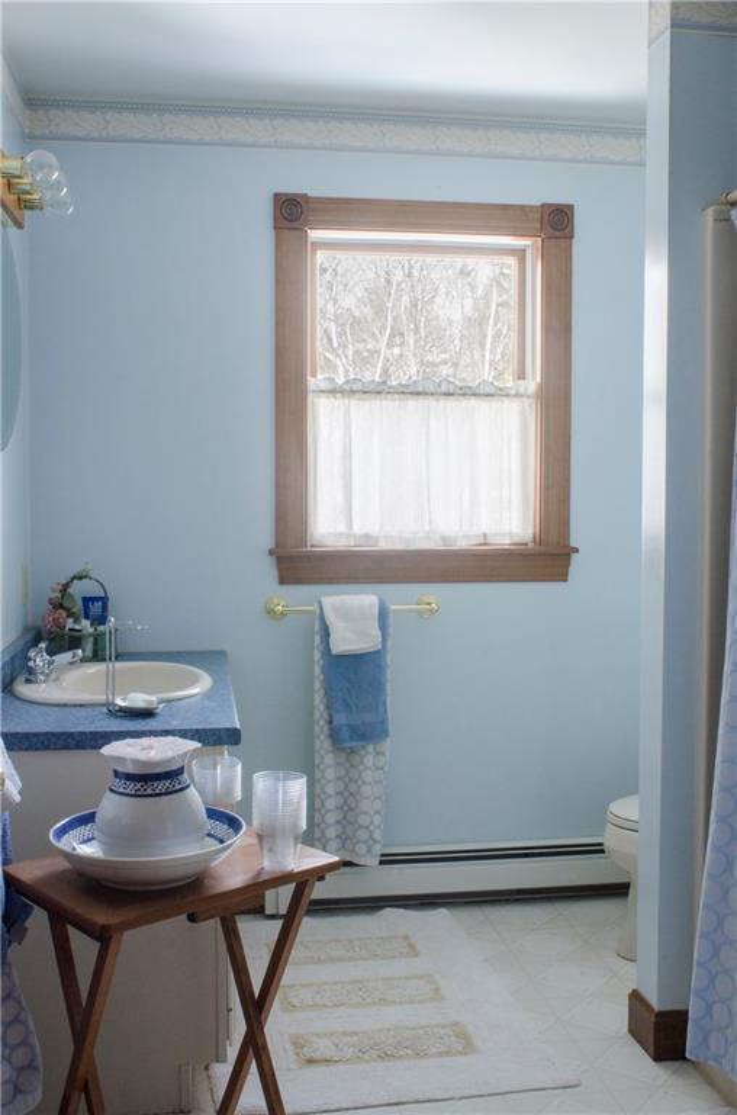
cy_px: 558
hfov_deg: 36.7
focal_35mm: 36
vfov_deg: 53.2
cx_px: 368
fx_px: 1111
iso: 200
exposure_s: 1/1.67
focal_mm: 24
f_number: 22
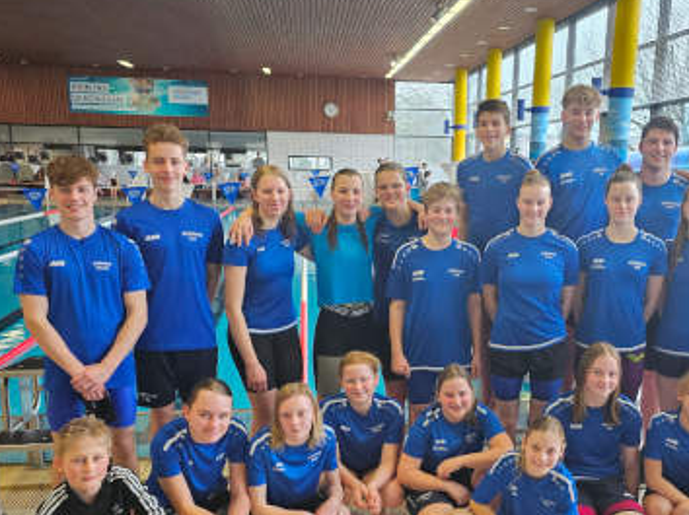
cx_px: 420
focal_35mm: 39
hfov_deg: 47.6
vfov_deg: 36.4
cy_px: 346
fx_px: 776
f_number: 1.7
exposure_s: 1/100
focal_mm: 6.3
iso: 250
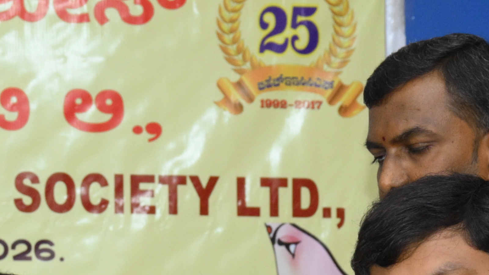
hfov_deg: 7.8
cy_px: 793
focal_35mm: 275
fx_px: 3566
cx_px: 73
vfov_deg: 4.3
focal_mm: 51
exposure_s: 1/160
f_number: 6.3
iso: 1600
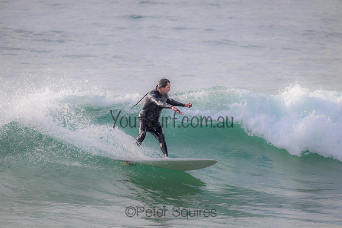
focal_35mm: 800
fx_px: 7601
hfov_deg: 2.6
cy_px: 114
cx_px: 171
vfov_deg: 1.7
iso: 560
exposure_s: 1/400
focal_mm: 800
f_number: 11
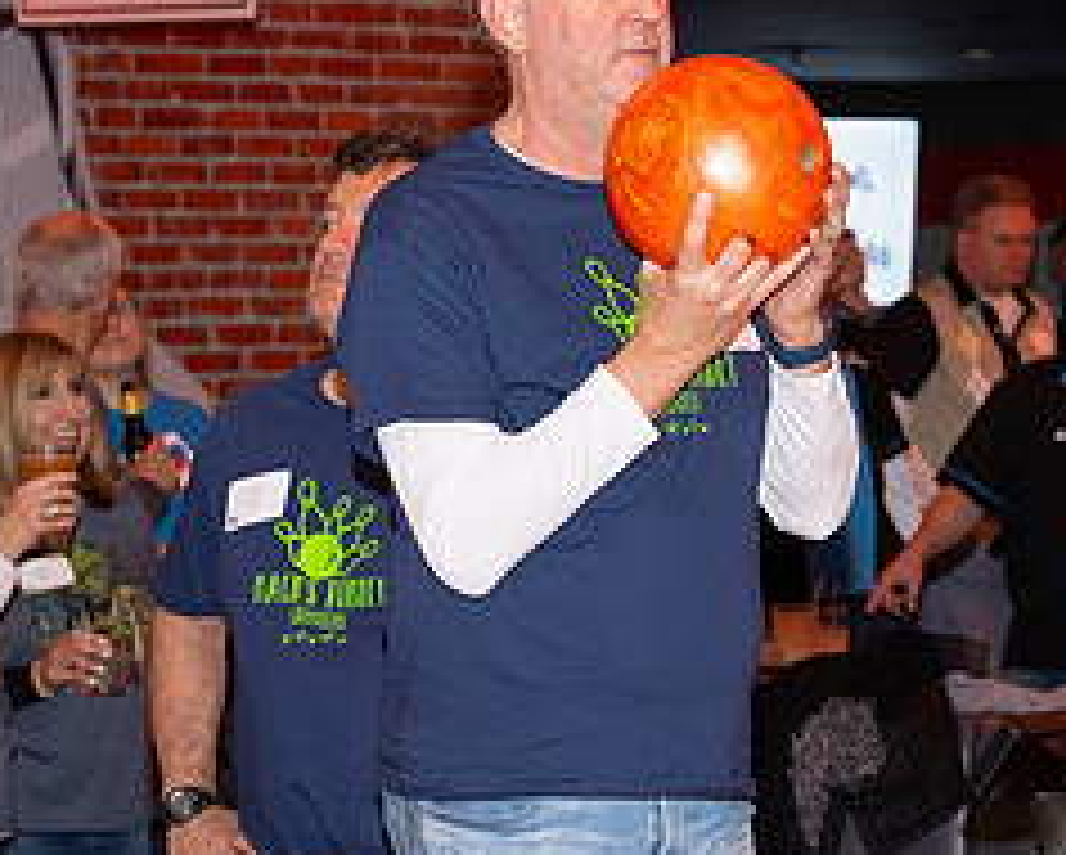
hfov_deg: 11.3
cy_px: 596
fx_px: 5368
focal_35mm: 170
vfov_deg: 9.1
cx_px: 571
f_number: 5.6
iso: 2000
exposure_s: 1/100
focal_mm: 74
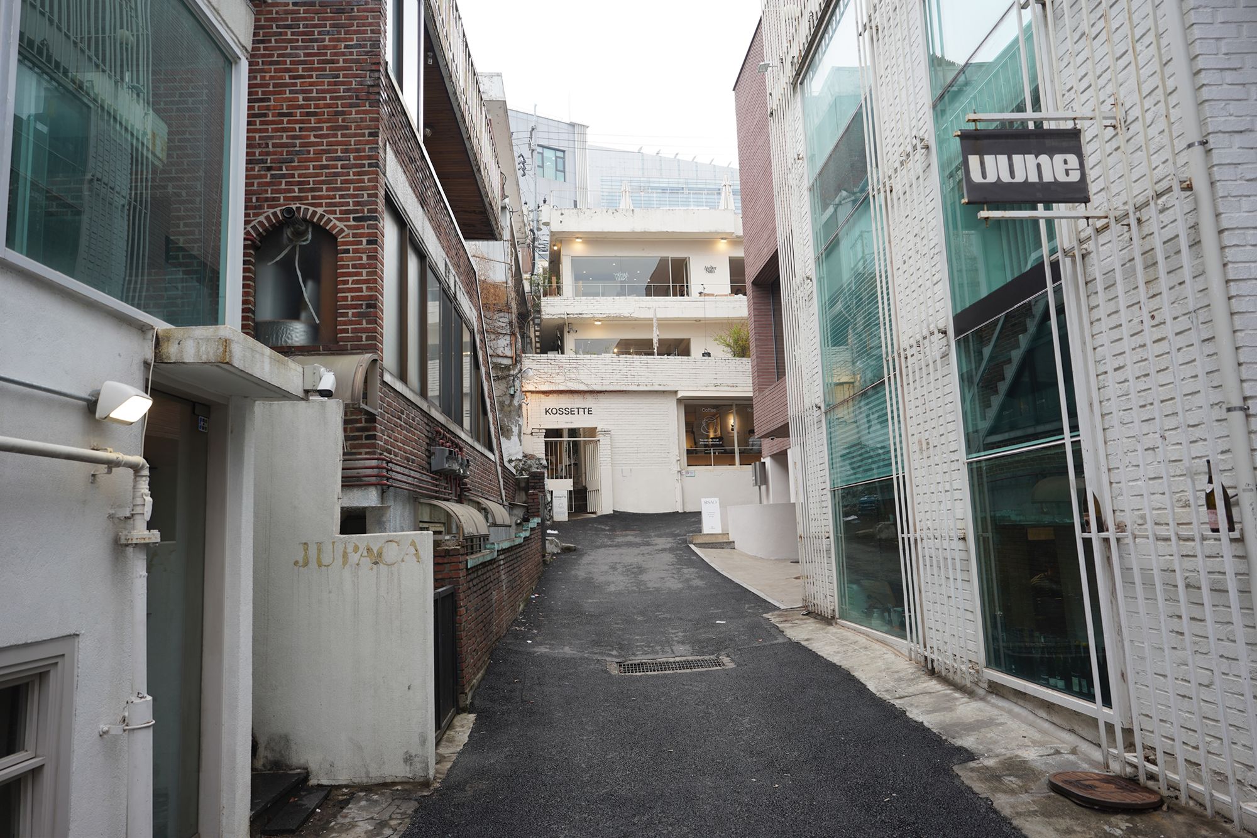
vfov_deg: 53.1
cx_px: 628
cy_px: 419
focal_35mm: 24
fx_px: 838
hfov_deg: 73.7
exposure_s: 1/100
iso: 100
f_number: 3.5
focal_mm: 24
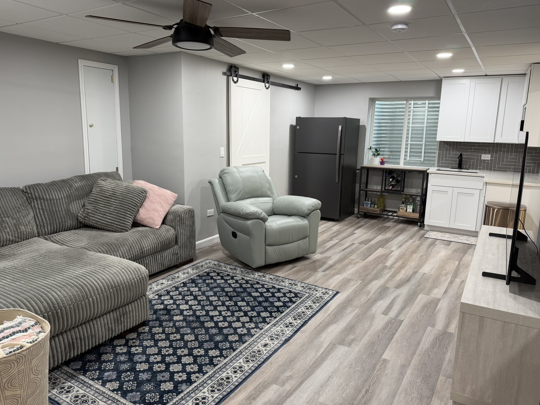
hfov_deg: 69.4
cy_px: 200
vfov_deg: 54.9
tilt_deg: -11.0
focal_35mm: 25
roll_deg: -0.9
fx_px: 390
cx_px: 278
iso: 125
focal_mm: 6.76
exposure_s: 1/60
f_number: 1.78
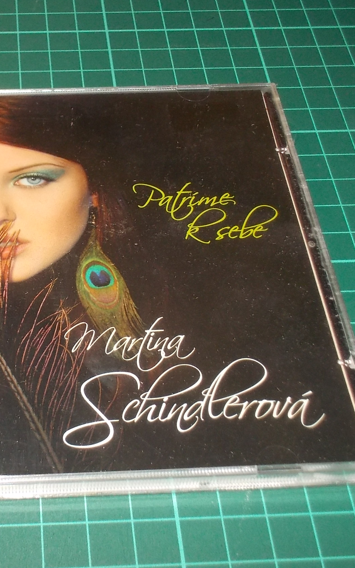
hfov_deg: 23.9
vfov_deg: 38.2
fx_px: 820
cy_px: 281
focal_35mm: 53
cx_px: 47
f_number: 3.7
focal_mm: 5.2
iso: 200
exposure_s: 1/30
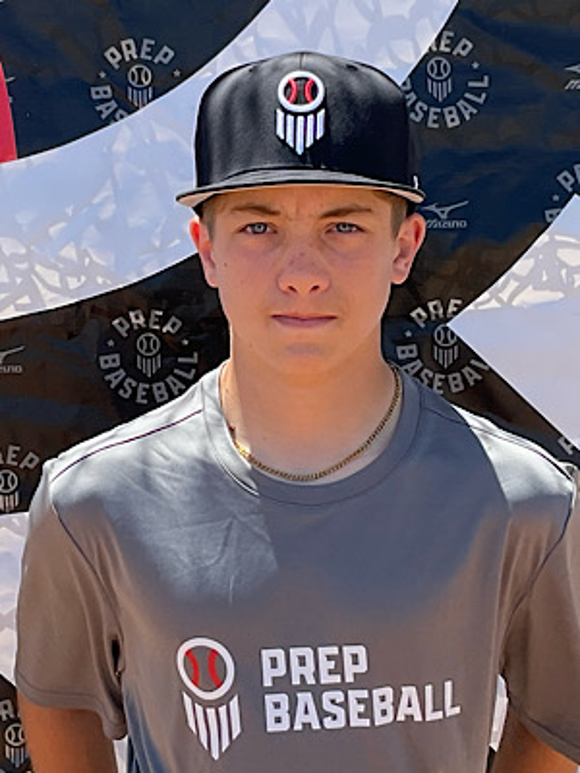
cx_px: 290
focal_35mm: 29
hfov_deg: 48.2
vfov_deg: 61.7
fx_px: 648
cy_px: 386
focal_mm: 3
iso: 16
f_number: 1.8
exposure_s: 1/683
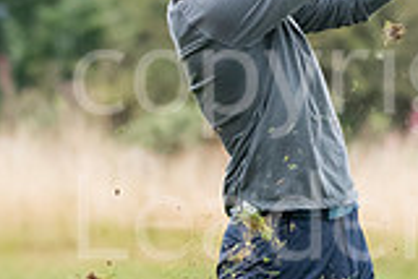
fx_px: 18164
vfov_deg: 0.9
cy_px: 205
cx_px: 431
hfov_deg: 1.3
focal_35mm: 1563
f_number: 5.6
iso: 2000
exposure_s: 1/1250
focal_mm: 260
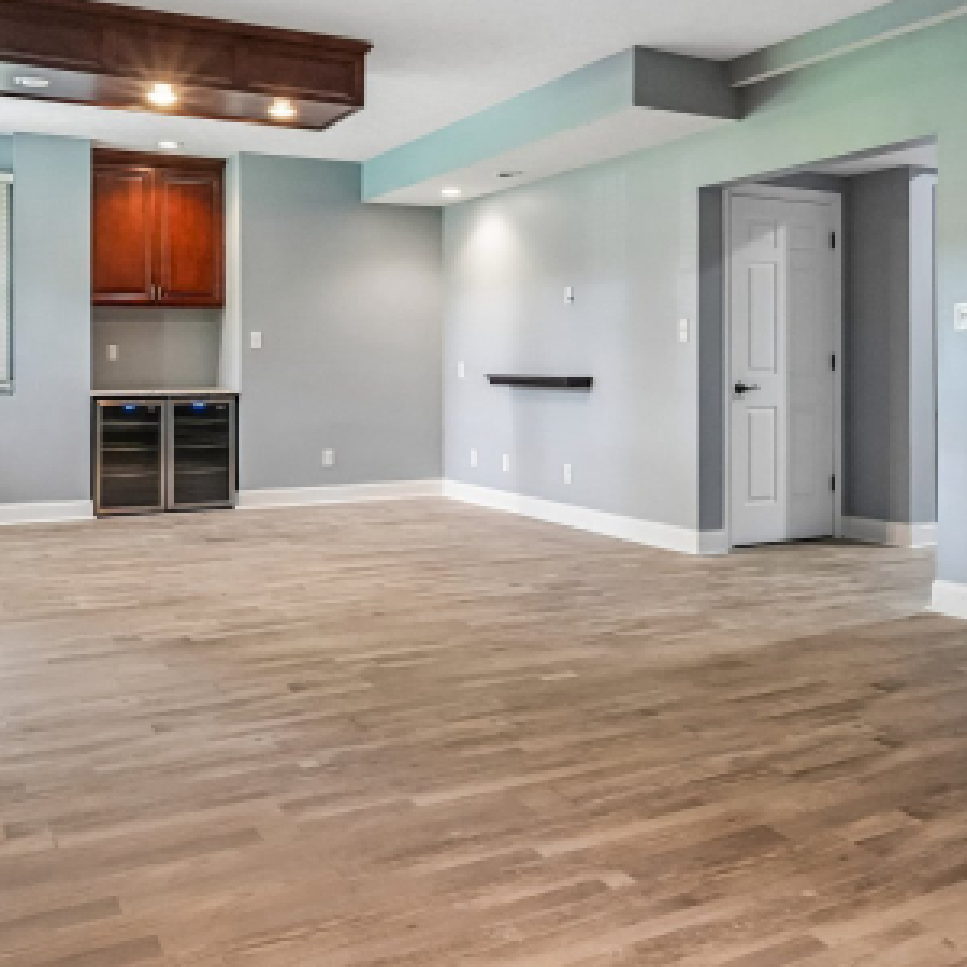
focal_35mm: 34
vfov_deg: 48.0
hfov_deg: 48.4
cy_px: 364
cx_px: 454
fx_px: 1075
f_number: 8
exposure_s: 1/30
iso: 4000
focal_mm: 16
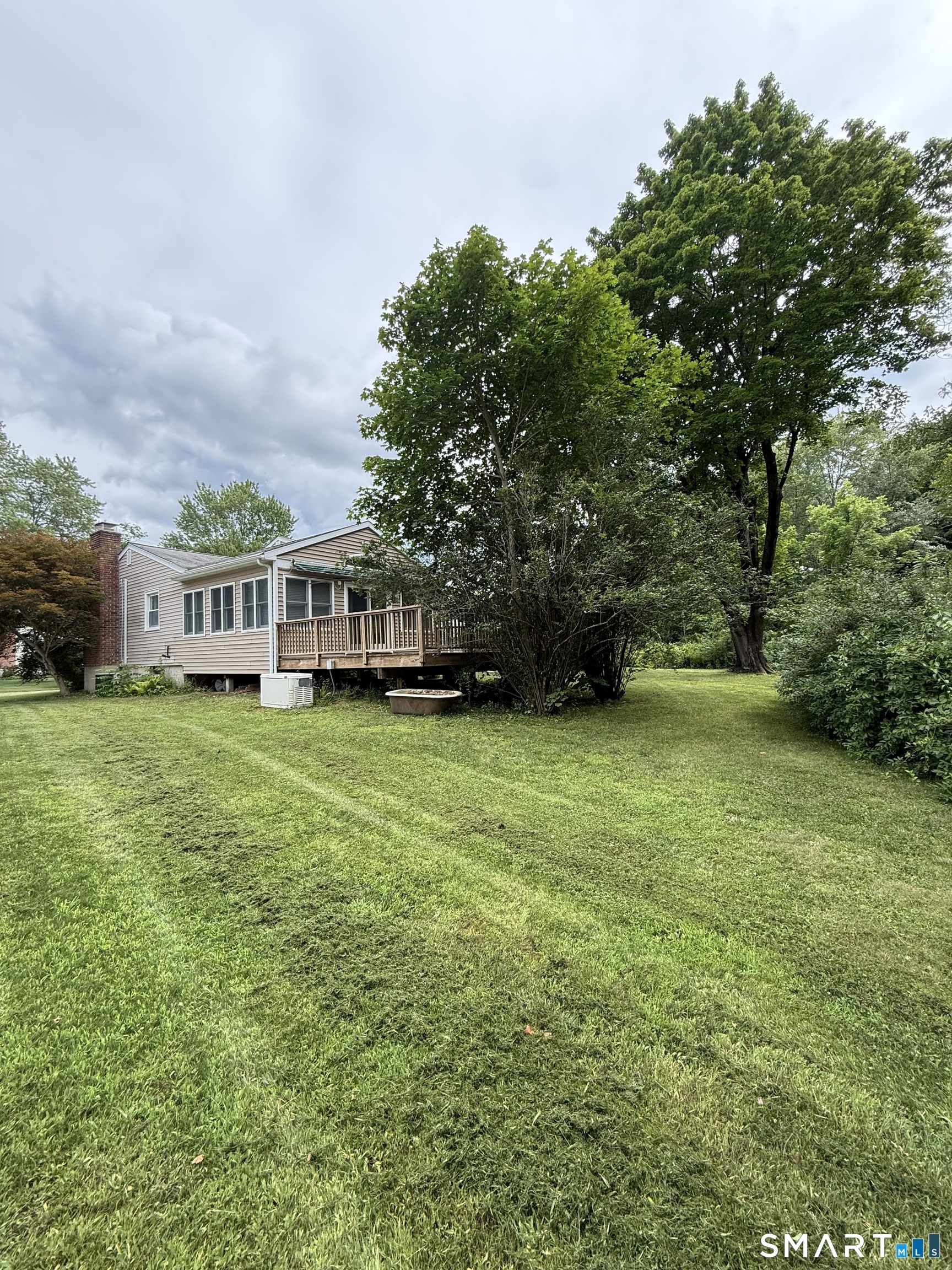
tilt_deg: +3.9
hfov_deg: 85.7
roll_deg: +1.5
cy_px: 635
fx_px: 513
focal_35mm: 14
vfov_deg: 102.1
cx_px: 476
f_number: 2.2
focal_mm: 2.22
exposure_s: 1/310
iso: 64
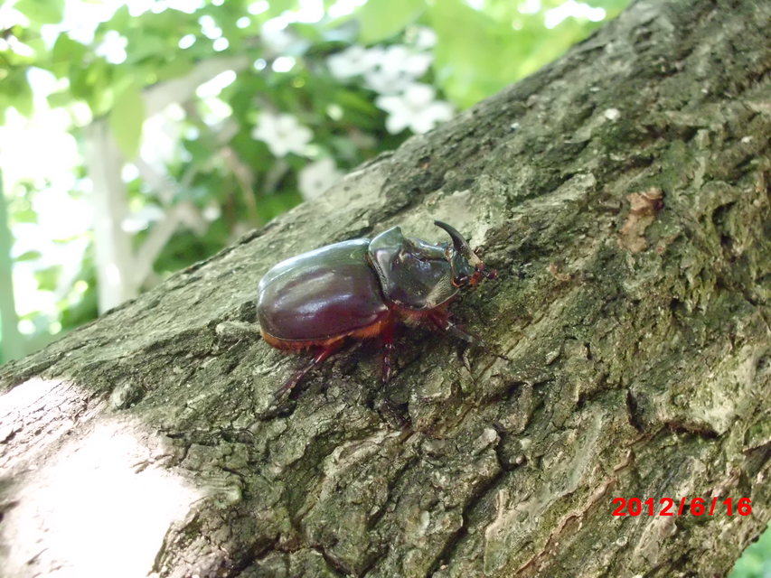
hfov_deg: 51.3
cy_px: 289
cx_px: 386
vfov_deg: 39.7
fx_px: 802
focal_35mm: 36
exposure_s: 1/125
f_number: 2.9
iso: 800
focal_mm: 6.3
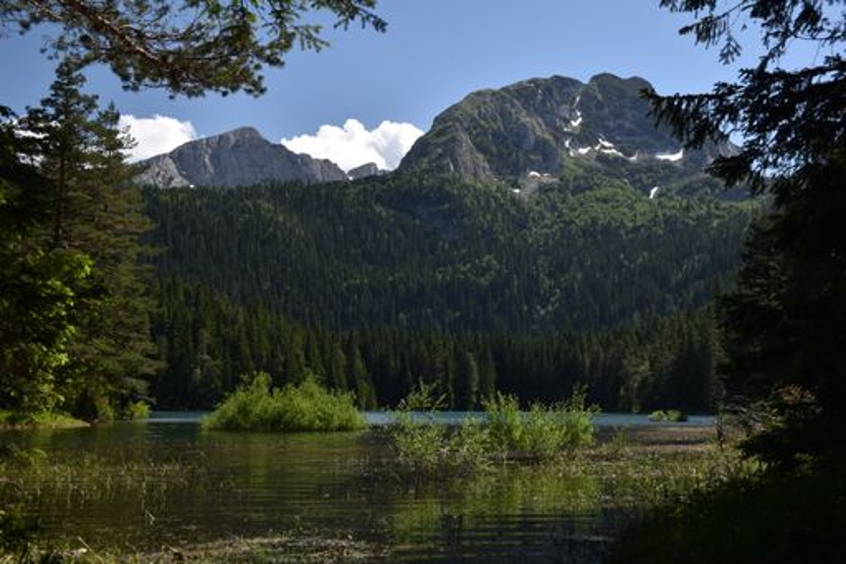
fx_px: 951
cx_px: 423
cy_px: 282
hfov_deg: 47.9
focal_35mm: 40
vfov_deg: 33.0
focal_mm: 27
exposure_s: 1/400
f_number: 6.3
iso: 200
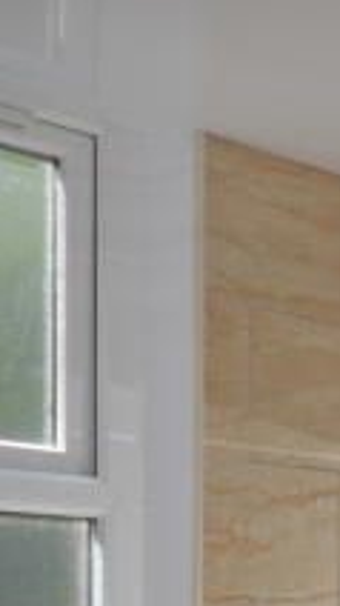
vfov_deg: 23.6
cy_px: 690
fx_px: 1341
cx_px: 774
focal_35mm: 84
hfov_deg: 12.1
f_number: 4.2
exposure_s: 1/160
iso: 100
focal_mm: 11
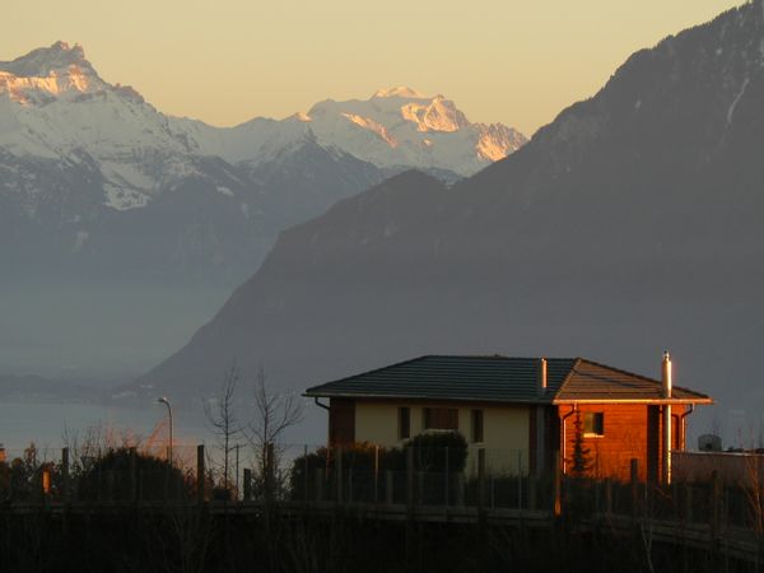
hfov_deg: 8.4
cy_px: 286
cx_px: 382
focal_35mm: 237
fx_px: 5231
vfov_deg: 6.3
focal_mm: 39.5
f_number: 4
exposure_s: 1/100
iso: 80
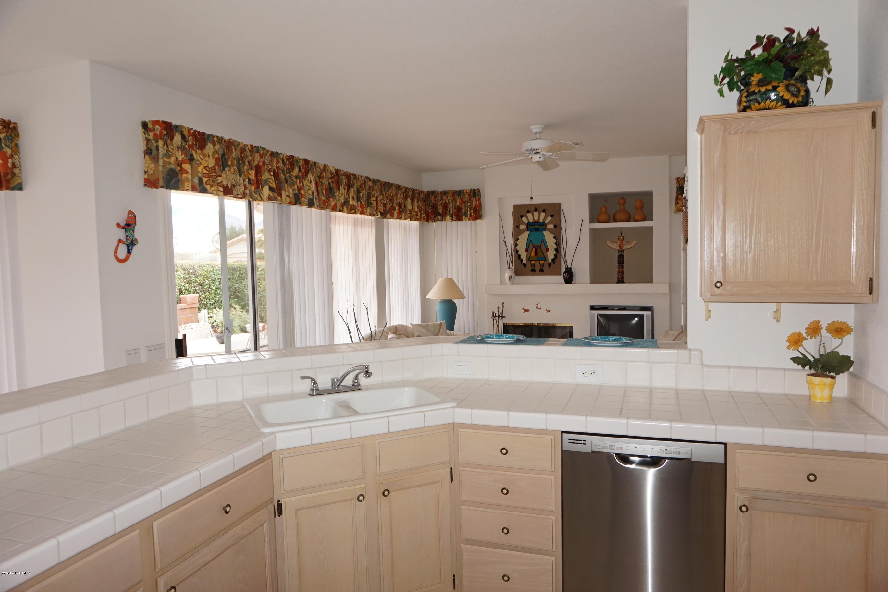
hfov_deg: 73.7
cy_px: 296
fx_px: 592
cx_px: 444
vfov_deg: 53.1
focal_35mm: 24
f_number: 4
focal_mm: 16
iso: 400
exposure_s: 1/160
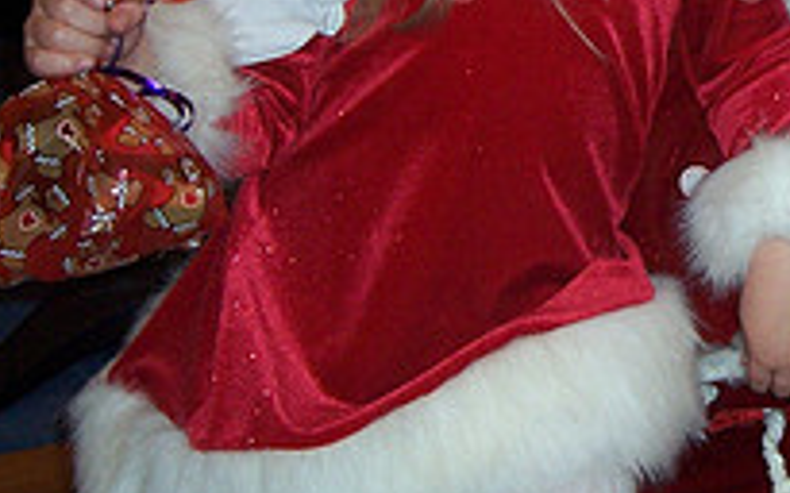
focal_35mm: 117
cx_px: 802
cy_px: -156
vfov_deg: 10.9
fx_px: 2518
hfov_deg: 17.4
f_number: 2.8
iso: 140
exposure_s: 1/60
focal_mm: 8
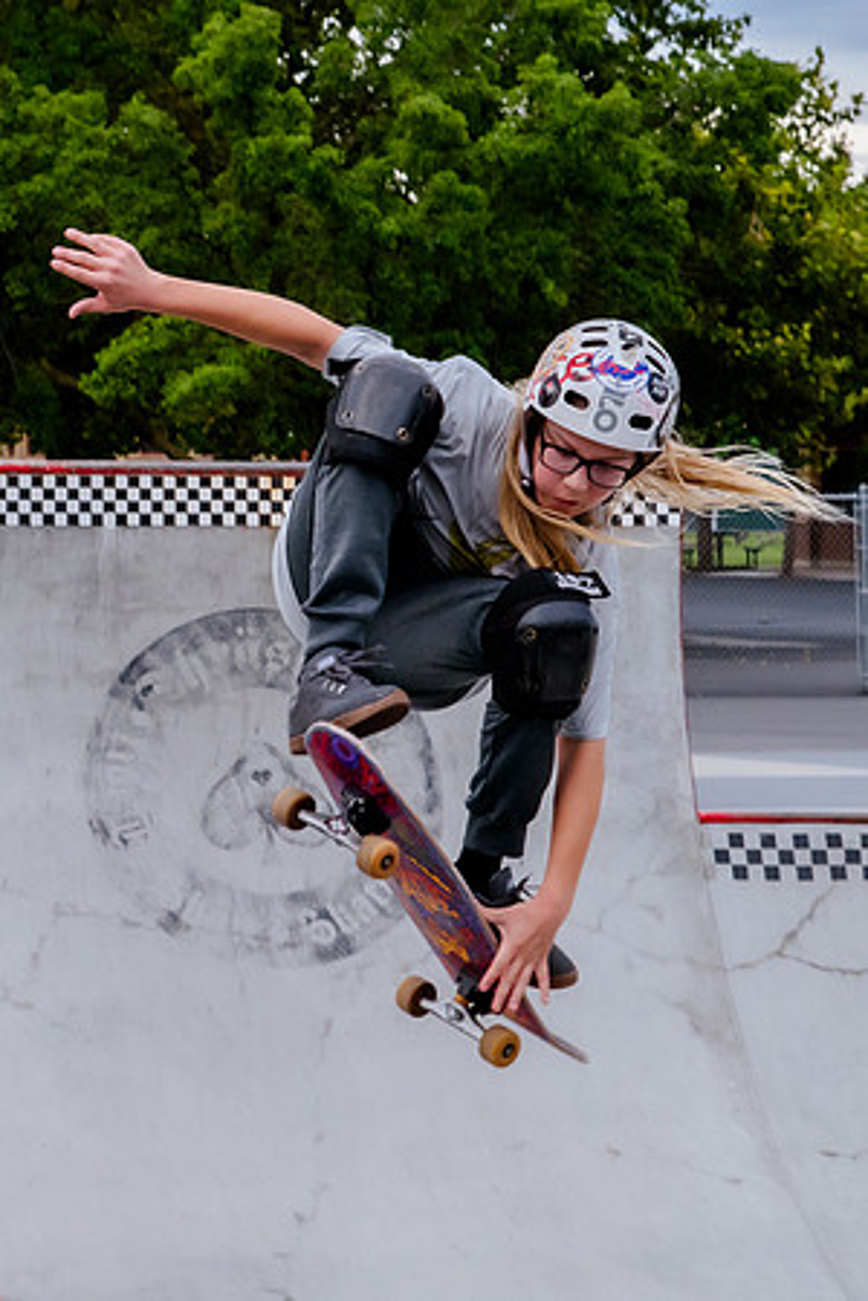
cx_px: 146
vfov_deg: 14.5
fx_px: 5118
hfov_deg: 9.7
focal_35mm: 142
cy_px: 556
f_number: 9
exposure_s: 1/400
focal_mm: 82
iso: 2500
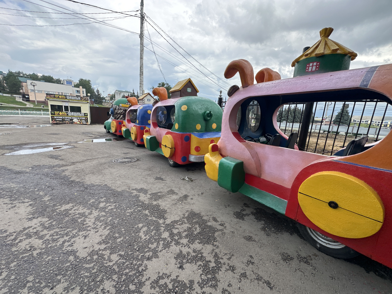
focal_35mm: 14
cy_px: 147
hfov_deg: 102.1
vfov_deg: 85.7
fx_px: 159
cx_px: 196
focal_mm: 2.22
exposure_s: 1/520
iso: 40
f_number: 2.2
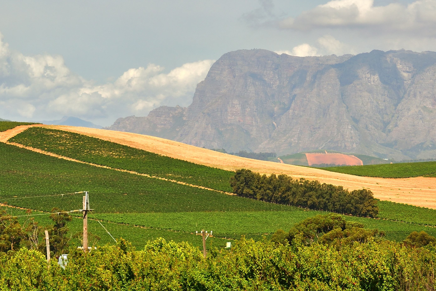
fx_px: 2204
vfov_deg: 7.5
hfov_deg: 11.2
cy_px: 166
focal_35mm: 182
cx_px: 46
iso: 100
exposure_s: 1/500
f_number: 8
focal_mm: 56
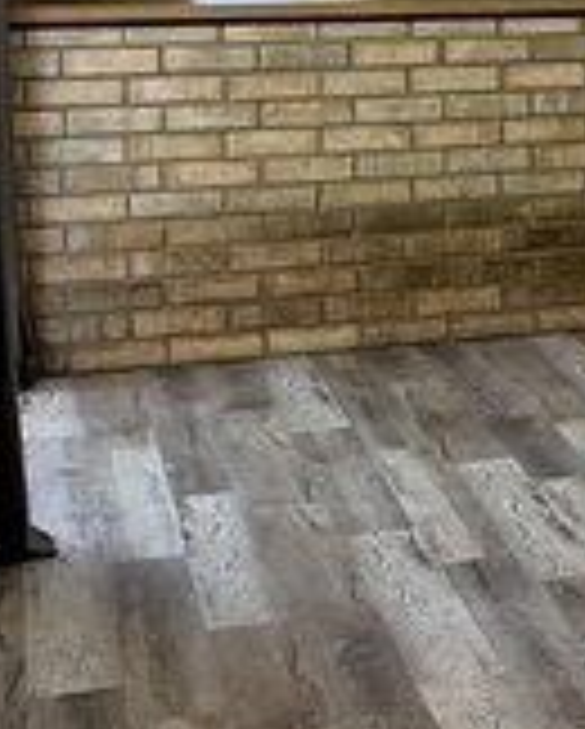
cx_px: 864
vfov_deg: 18.6
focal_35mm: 100
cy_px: -14
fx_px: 2160
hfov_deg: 14.4
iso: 200
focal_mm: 5.7
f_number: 1.5
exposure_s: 1/60
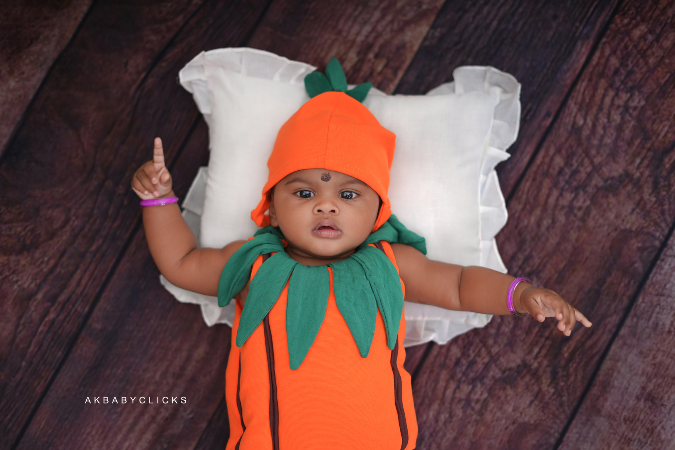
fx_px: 937
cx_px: 338
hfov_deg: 39.6
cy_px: 225
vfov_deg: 27.0
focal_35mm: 50
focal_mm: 50
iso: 80
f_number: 1.8
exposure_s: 1/160
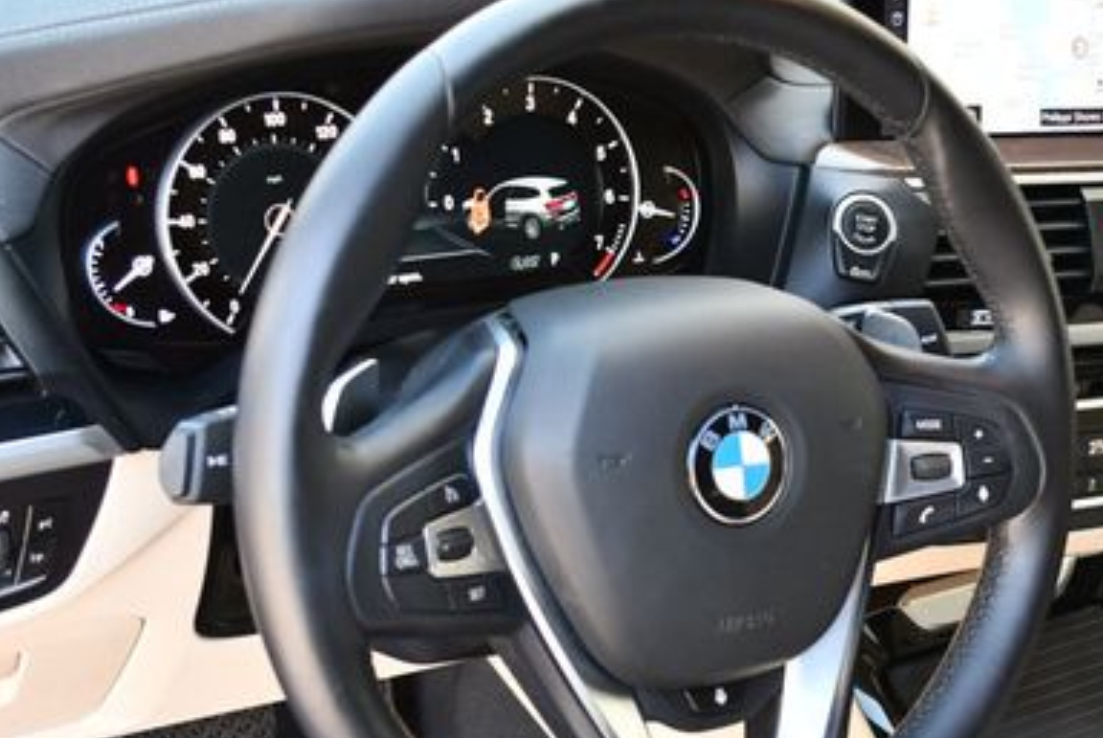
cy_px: 454
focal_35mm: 60
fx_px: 1840
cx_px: 770
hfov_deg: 33.0
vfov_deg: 22.6
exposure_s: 1/160
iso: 800
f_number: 3.5
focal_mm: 18
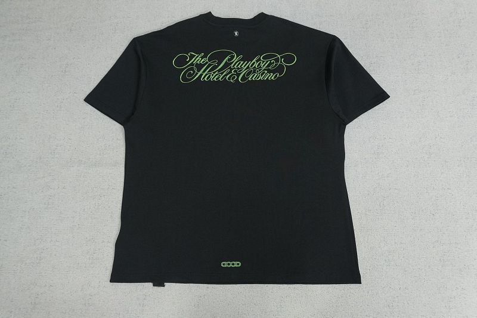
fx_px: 318
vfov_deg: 53.1
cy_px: 159
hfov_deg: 73.8
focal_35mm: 24
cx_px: 238
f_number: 8
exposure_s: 1/160
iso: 1000
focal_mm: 16
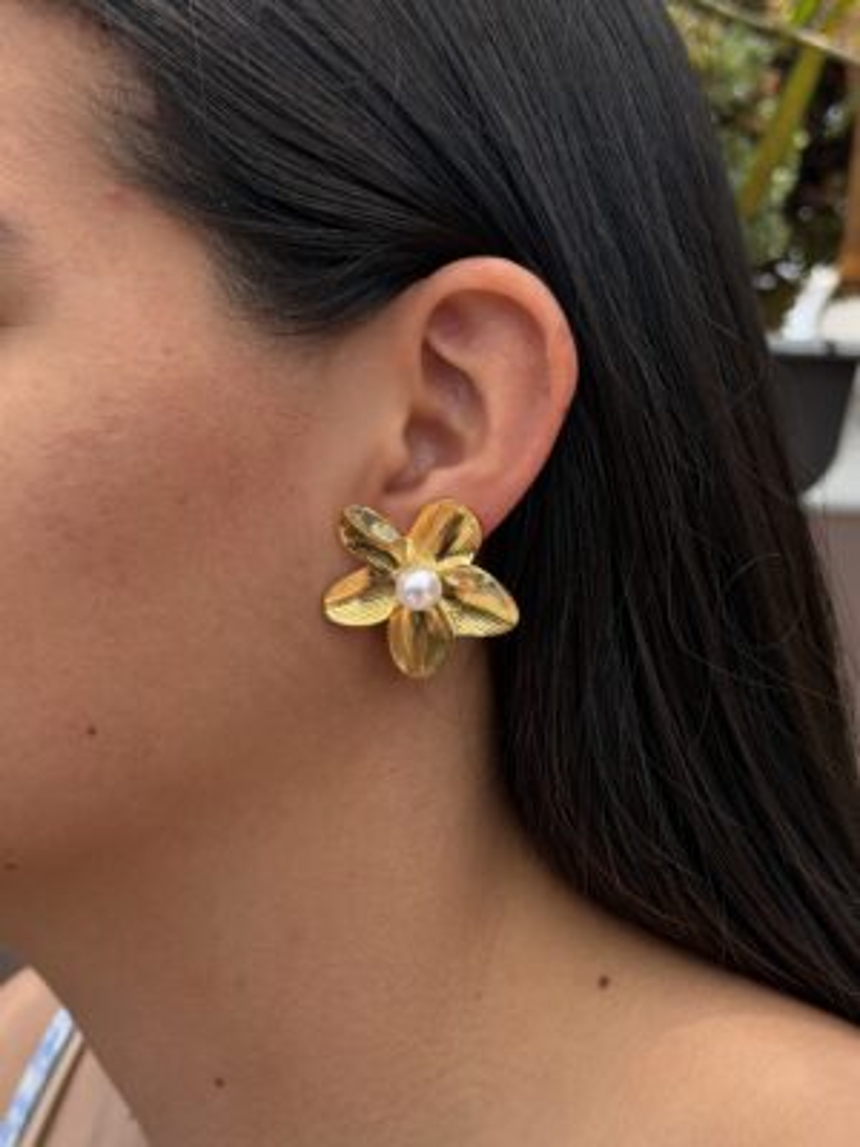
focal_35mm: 48
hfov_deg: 30.3
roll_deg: +0.2
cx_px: 430
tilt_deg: -2.2
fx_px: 1590
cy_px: 574
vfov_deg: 39.7
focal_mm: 6.76
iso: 64
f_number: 1.78
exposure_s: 1/1330
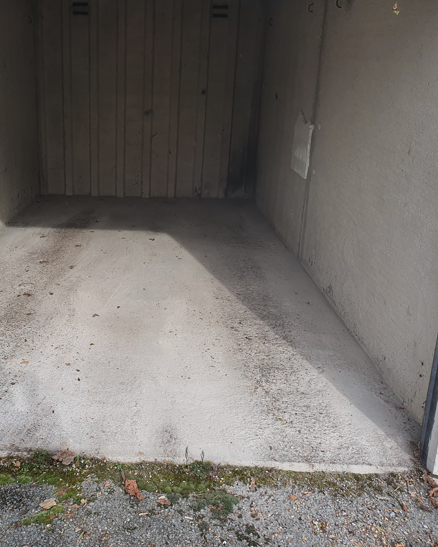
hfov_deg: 40.5
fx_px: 583
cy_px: 279
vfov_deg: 50.3
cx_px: 138
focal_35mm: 36
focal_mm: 4.32
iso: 50
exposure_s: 1/642
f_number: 2.4
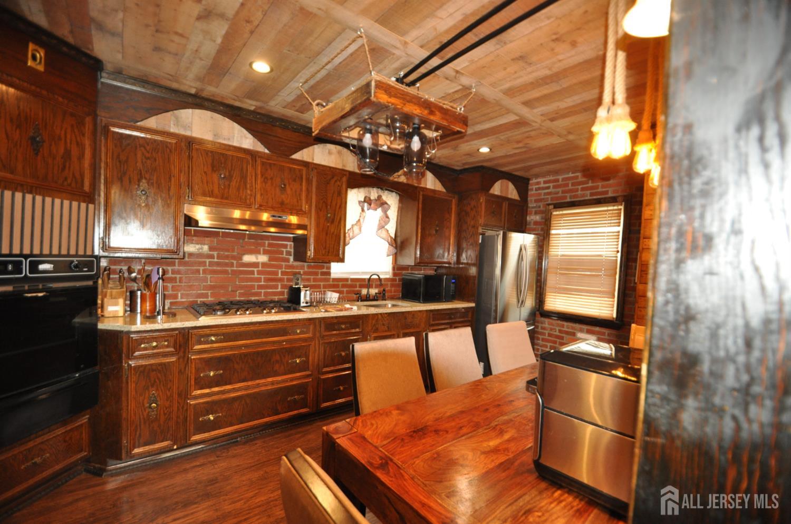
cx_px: 396
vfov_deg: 77.1
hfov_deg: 100.5
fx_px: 329
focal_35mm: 15
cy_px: 262
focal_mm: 10
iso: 800
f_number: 3.5
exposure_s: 1/60
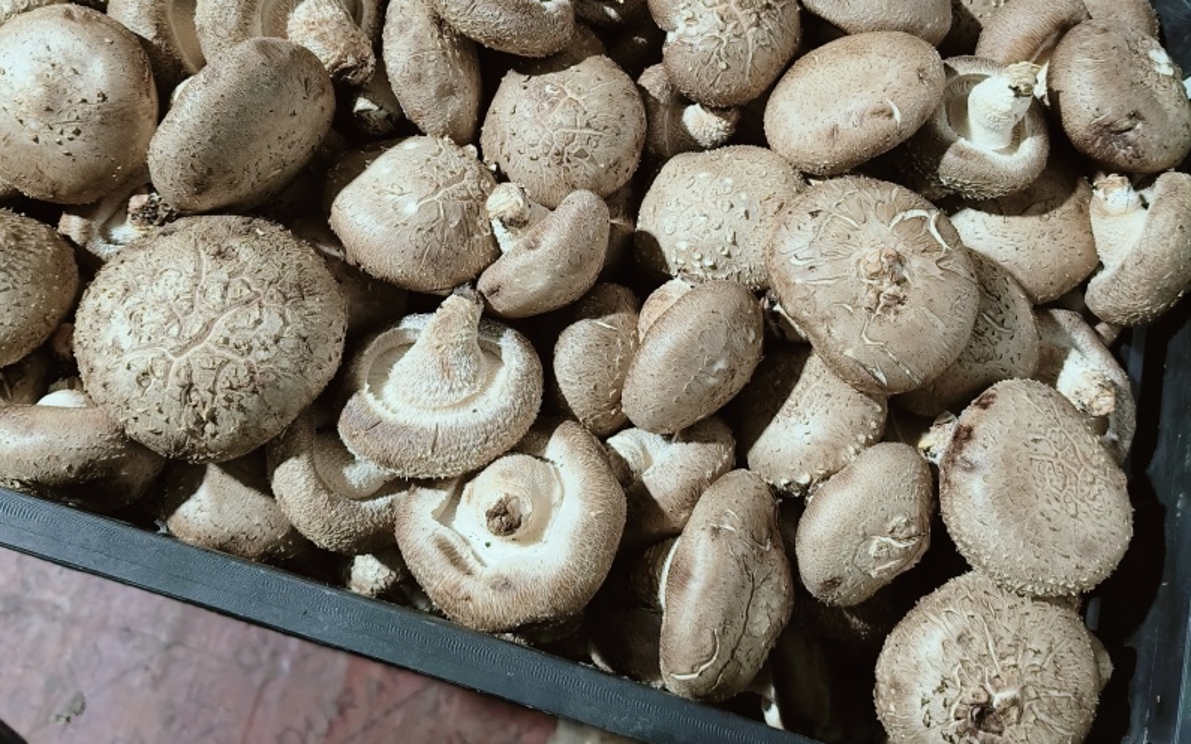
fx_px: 1201
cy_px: 204
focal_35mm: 37
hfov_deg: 52.7
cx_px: 593
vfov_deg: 33.9
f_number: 1.8
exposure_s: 1/33.4
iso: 1250
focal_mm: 4.84
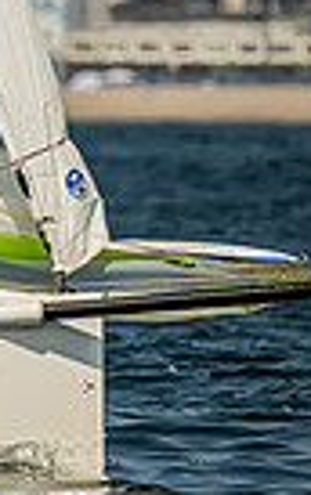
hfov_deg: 0.7
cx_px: -676
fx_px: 24023
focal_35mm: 1777
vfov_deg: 1.2
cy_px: 74
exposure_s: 1/4000
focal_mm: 400
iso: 250
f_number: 5.6
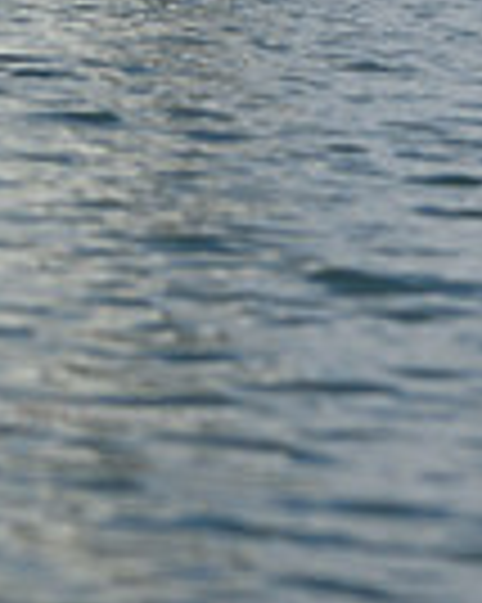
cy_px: -284
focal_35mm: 325
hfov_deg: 4.8
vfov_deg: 5.9
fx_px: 5802
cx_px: 322
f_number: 3.5
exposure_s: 1/8000
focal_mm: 80
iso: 320
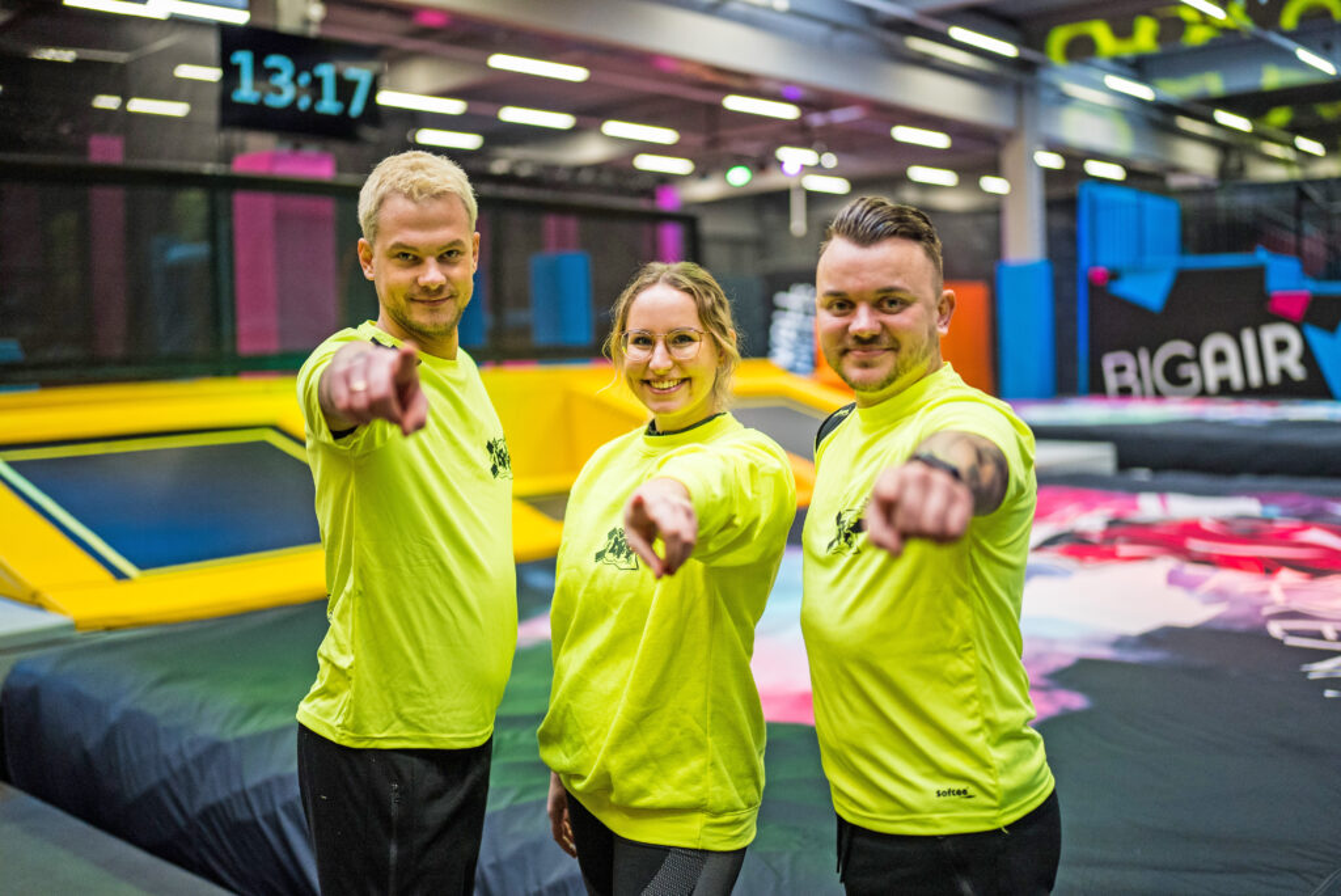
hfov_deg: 54.4
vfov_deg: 37.9
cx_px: 670
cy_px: 448
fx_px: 1304
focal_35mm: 35
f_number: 1.2
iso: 1000
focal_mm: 35
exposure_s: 1/320
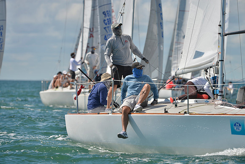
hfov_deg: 6.1
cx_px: 122
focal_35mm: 340
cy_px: 82
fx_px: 2314
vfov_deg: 4.0
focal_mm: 340
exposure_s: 1/1250
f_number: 7.1
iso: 200
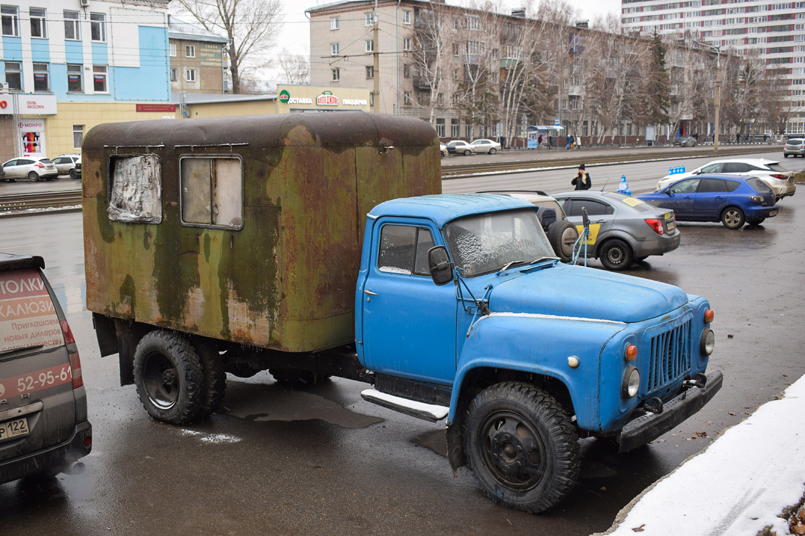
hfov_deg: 55.1
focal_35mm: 34
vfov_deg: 38.4
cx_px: 402
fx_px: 771
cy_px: 268
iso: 400
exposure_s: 1/100
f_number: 5
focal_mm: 23
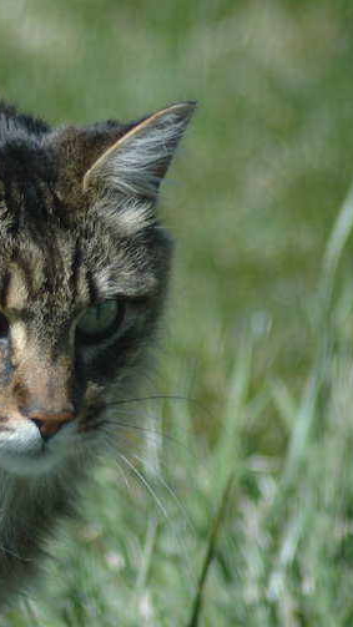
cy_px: 314
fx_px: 11846
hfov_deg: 1.7
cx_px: -99
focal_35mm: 712
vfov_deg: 3.0
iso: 200
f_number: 5.6
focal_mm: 300
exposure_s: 1/640
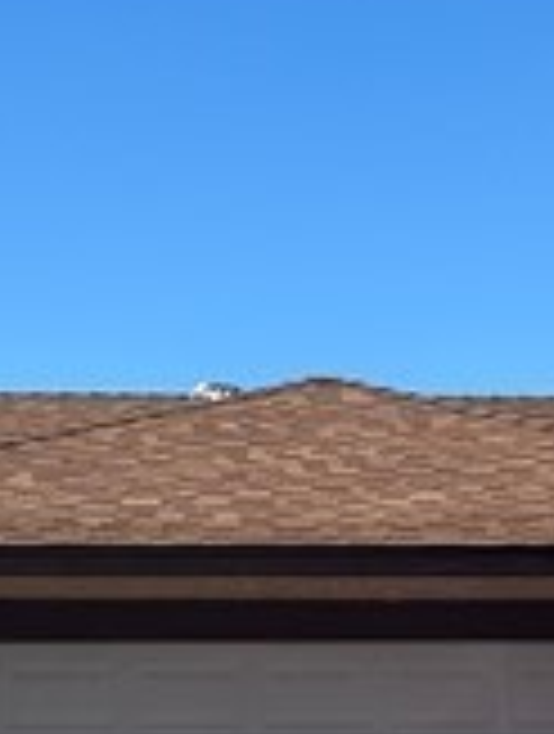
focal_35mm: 163
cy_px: 1013
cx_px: 842
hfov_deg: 8.9
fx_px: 3465
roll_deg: +1.1
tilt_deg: -3.2
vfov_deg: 11.7
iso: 50
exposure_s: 1/5076
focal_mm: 5.7
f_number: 1.5
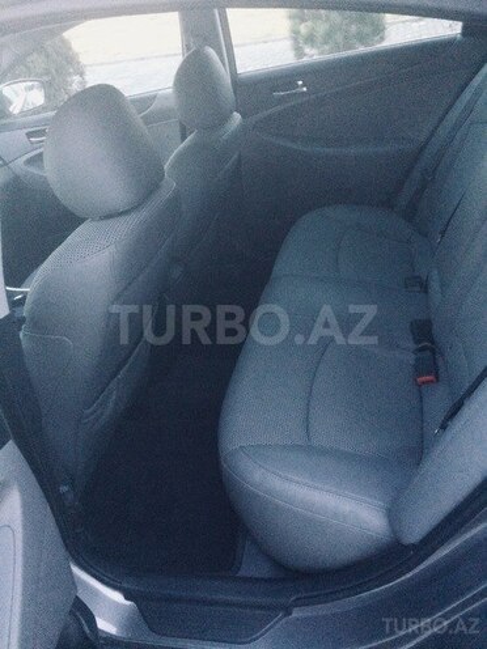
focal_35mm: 29
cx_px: 244
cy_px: 324
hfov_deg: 48.2
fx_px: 544
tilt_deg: -34.3
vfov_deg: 61.7
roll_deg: +10.3
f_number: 2.2
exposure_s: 1/17
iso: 400
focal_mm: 4.15
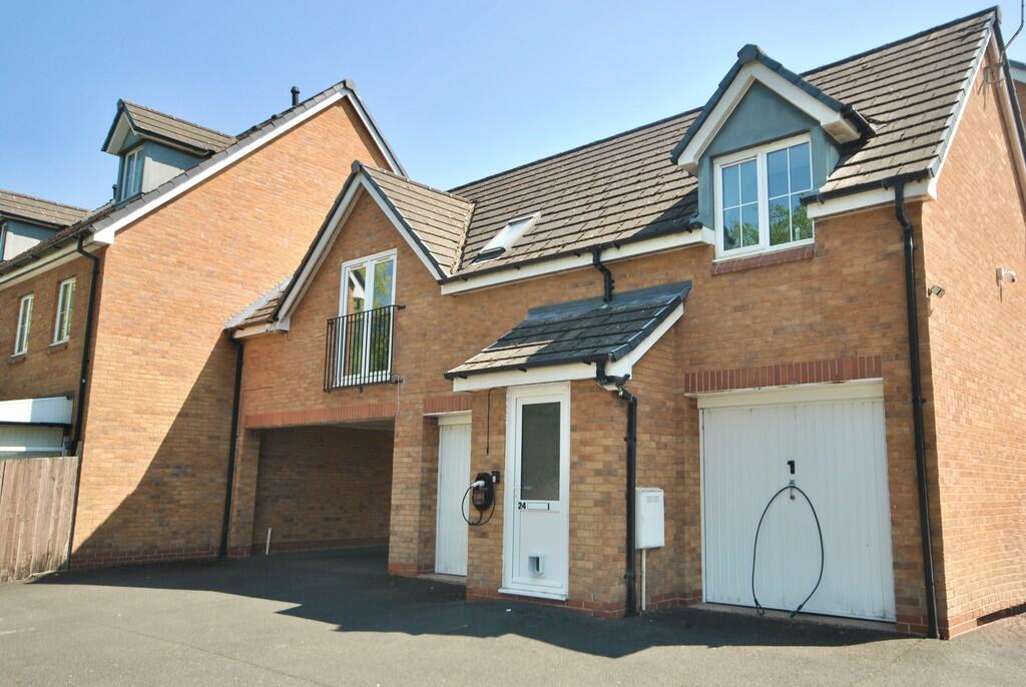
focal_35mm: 24
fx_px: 685
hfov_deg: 73.7
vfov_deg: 53.3
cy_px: 344
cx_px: 513
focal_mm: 16
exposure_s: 1/200
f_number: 7.1
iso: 100
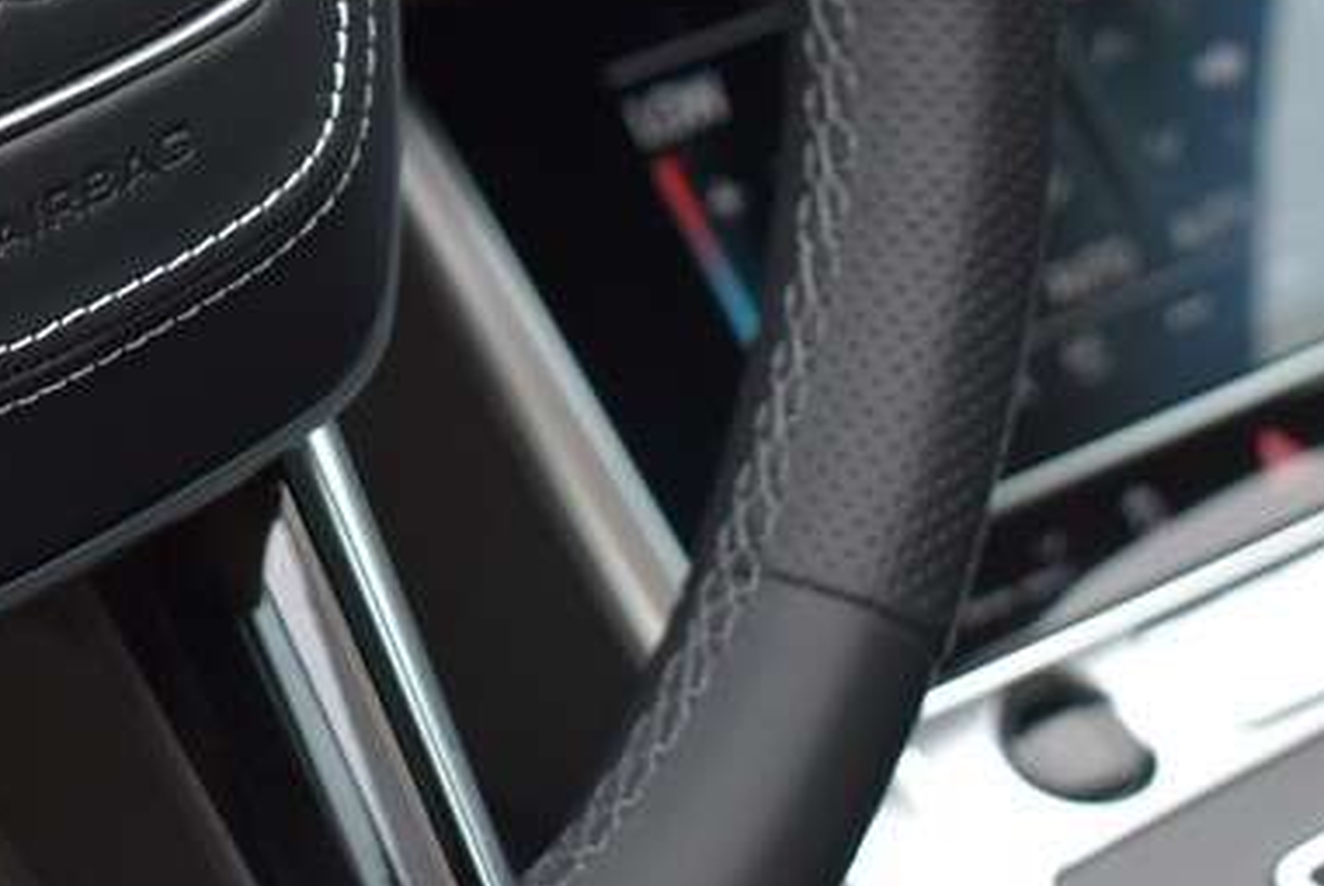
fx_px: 5044
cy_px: 139
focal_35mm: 137
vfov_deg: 10.0
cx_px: 10
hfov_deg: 14.7
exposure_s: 1/100
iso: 400
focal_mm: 34
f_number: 5
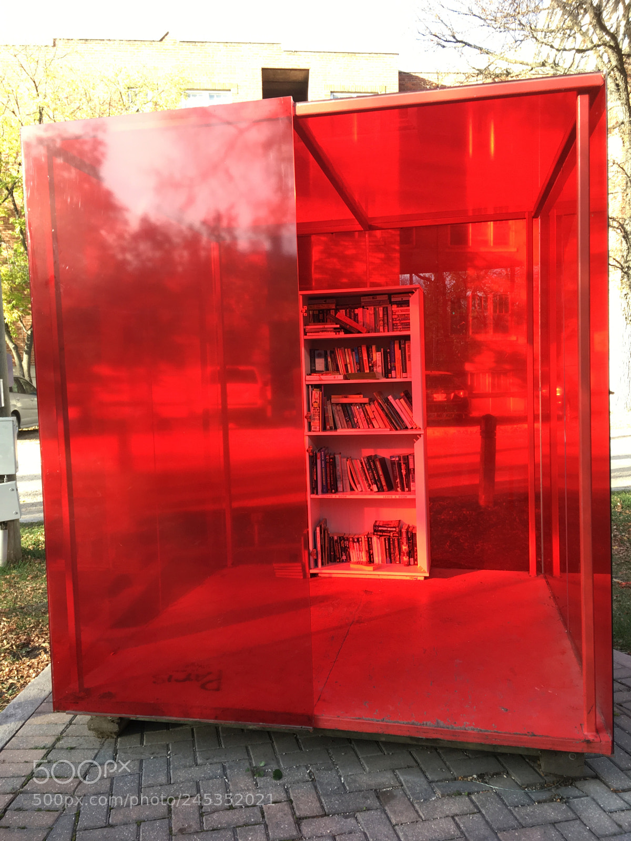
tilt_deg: -1.5
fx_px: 705
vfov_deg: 61.7
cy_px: 420
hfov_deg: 48.2
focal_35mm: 29
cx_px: 316
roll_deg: +0.3
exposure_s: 1/120
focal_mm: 4.15
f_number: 2.2
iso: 32
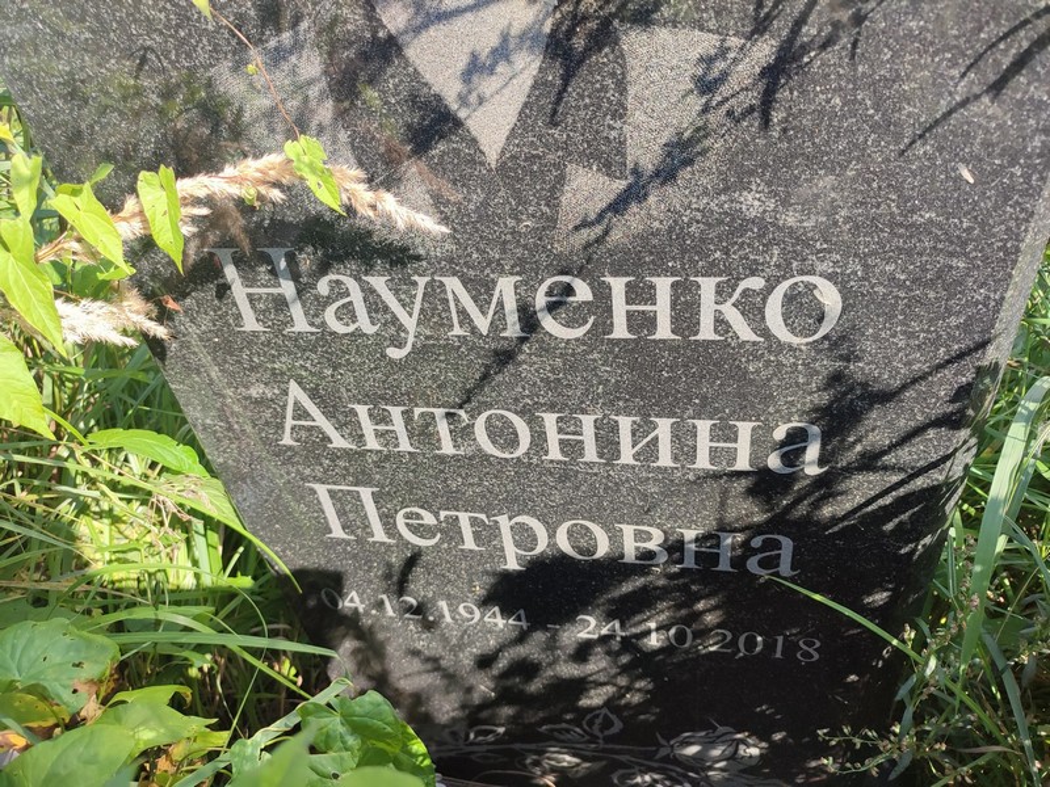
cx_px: 525
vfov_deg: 54.9
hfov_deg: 69.4
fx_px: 758
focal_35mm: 25
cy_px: 394
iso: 50
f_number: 1.9
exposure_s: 1/208
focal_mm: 6.04
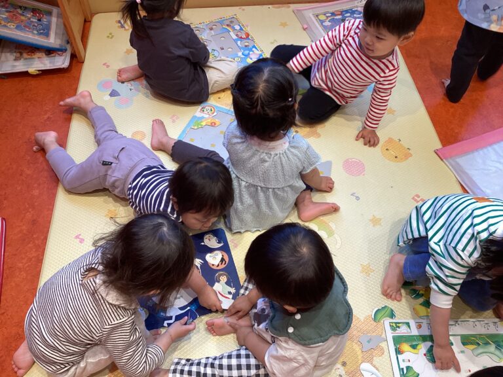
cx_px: 252
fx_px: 450
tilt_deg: -54.2
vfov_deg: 45.4
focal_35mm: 31
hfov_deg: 58.4
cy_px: 188
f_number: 2.4
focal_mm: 3.3
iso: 64
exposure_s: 1/60
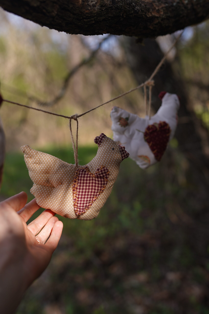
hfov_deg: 37.9
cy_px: 157
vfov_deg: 54.4
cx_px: 104
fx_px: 305
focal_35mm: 35
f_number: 2.5
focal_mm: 35
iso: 64
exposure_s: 1/500
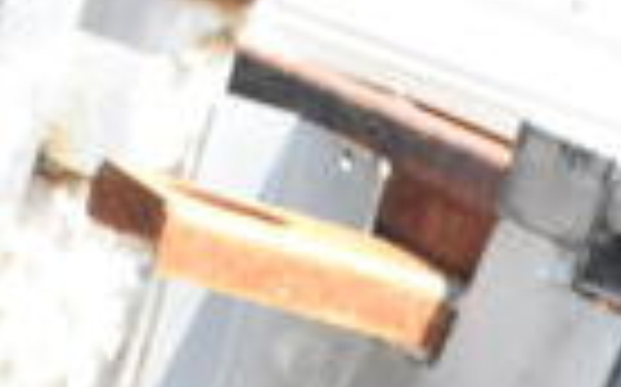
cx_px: 576
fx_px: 2740
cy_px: 844
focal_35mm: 162
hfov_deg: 12.8
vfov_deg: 7.7
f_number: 10
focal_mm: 24
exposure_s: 1/400
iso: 1600
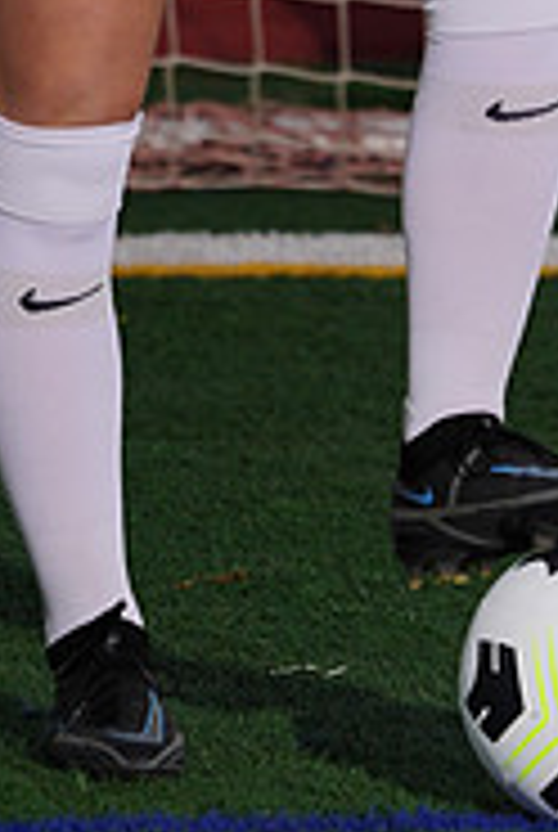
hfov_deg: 1.6
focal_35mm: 839
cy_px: -373
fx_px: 19433
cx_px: 389
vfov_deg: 2.5
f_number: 5.6
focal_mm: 268
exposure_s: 1/200
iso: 320
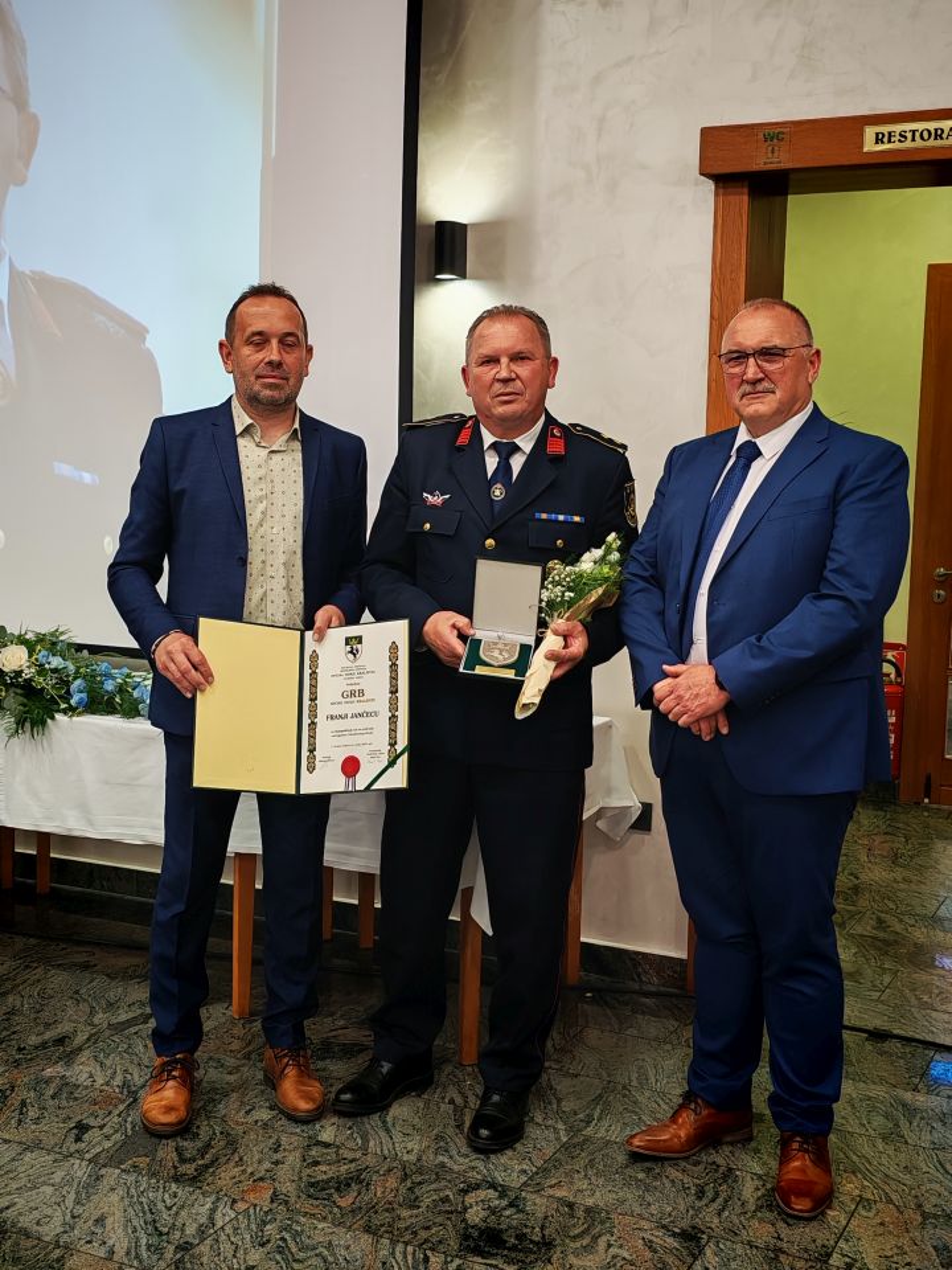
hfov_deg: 32.2
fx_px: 1650
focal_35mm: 45
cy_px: 635
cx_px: 476
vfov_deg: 42.1
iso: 500
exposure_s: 1/100
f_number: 1.9
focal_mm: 6.12
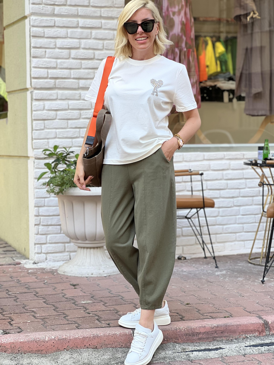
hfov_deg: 19.1
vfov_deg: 25.3
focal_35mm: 77
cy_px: 182
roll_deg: +0.1
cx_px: 137
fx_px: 813
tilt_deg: -1.8
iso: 40
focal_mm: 9
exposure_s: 1/121
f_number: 2.8
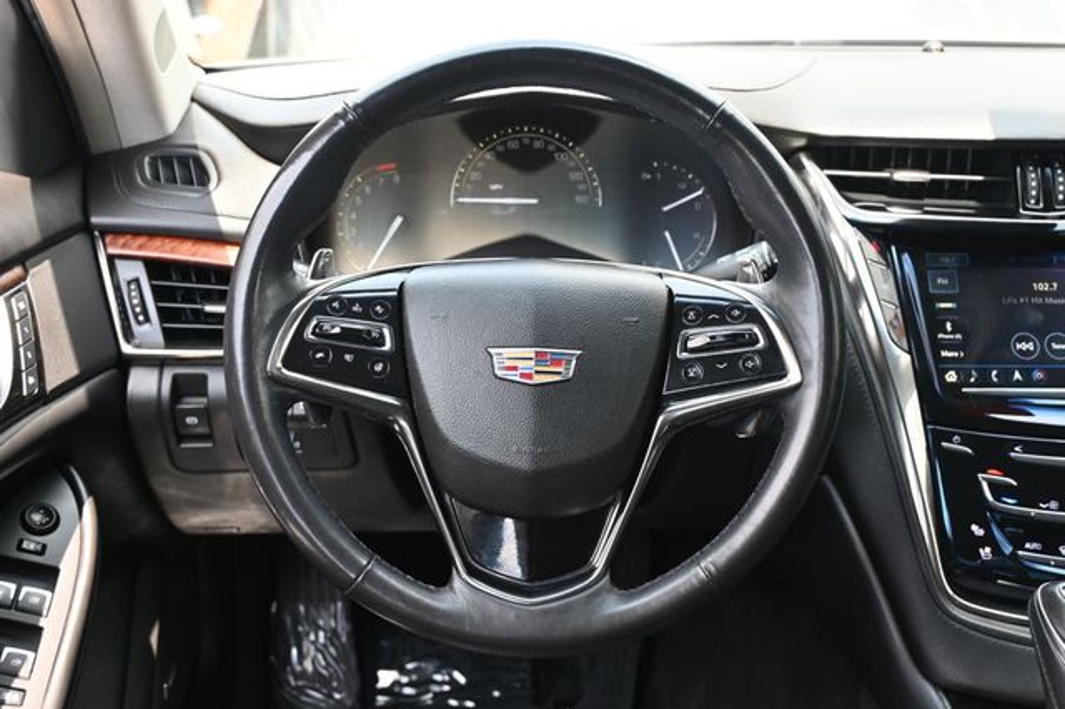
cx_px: 532
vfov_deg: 32.4
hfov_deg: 47.2
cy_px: 354
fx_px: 1220
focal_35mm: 41
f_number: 4.5
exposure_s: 1/125
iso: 450
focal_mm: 27.5
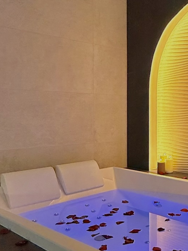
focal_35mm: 41
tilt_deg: -0.6
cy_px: 124
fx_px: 297
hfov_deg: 32.7
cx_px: 182
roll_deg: -0.1
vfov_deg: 45.8
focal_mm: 2.22
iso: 200
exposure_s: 1/100
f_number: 2.2
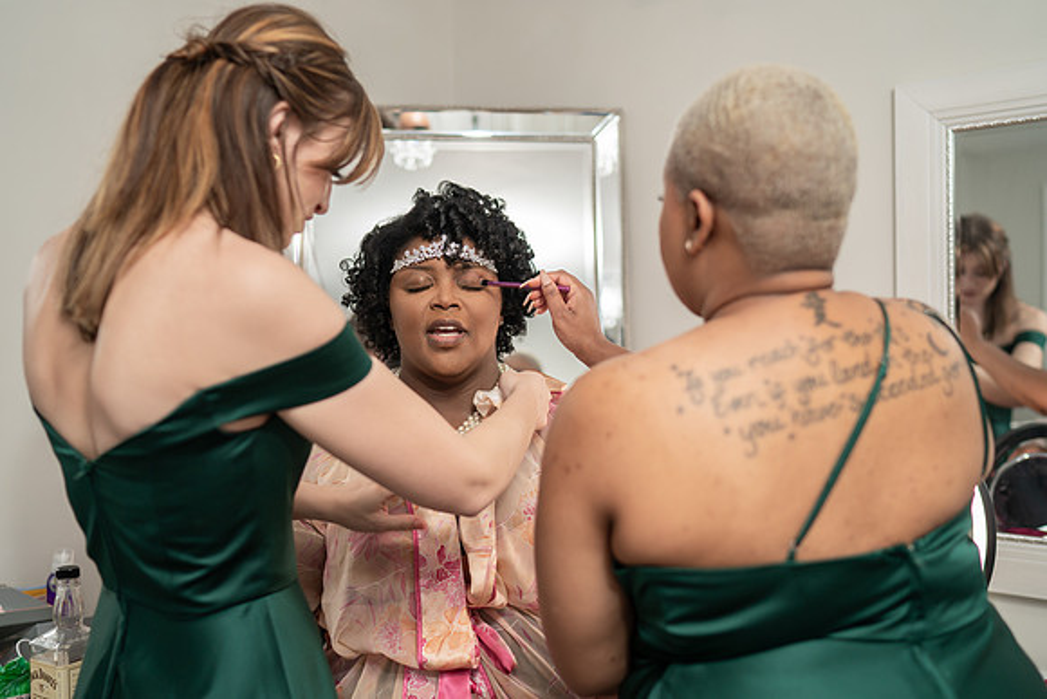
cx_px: 528
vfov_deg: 37.4
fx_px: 1033
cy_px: 350
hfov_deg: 53.8
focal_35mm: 36
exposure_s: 1/250
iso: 500
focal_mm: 35
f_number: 2
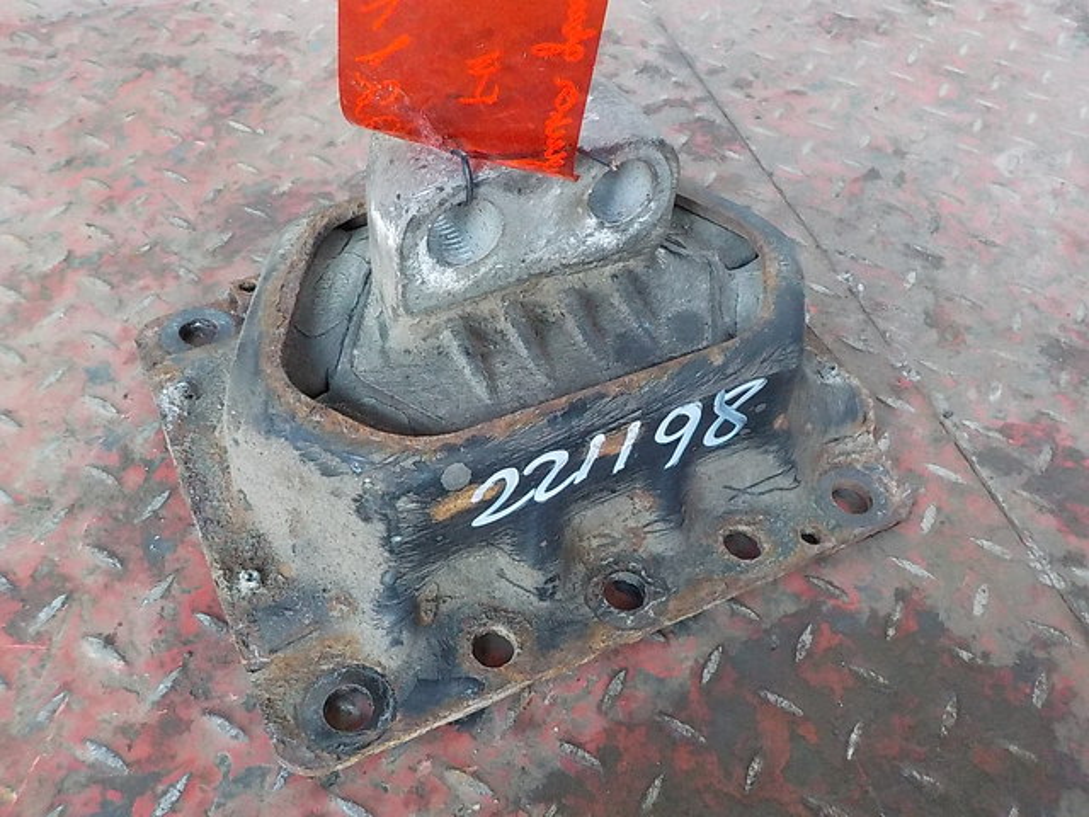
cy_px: 408
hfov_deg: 60.0
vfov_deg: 46.8
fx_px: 944
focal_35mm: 30
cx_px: 544
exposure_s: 1/40
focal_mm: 4.1
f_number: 3.3
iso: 800
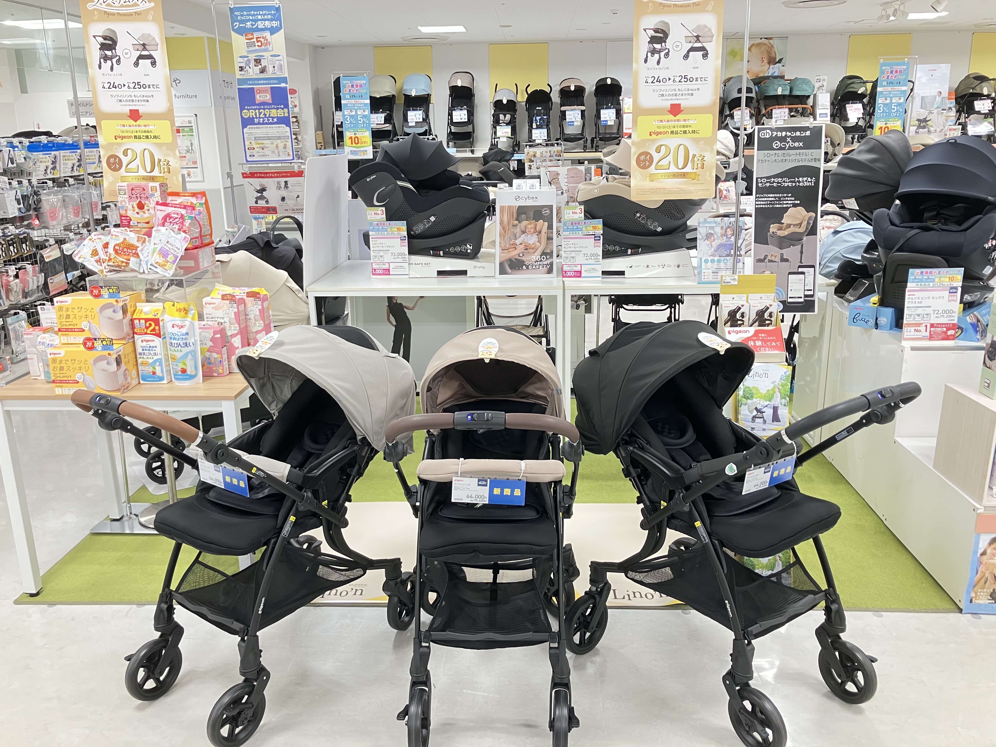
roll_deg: +0.7
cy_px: 374
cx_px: 498
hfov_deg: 63.4
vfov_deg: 49.7
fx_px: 806
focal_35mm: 28
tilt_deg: -15.1
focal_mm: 3.99
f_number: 1.8
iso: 125
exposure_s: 1/60
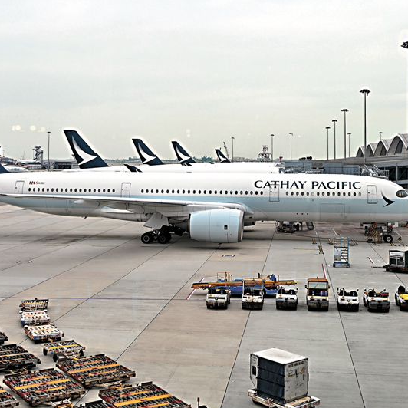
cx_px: 210
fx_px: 560
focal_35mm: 42
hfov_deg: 40.0
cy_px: 192
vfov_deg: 40.0
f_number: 3.5
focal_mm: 29
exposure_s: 1/125
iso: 100
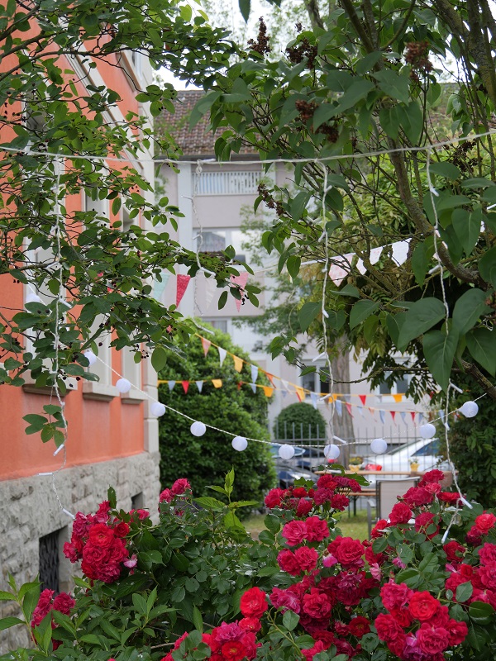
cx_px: 248
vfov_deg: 28.6
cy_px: 330
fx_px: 1299
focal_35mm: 68
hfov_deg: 21.6
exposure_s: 1/250
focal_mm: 34
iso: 200
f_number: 4.5
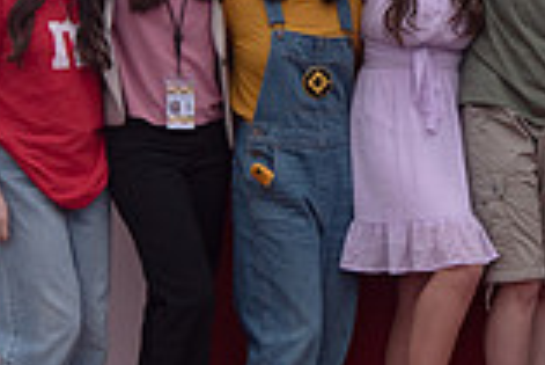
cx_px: 538
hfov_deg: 9.5
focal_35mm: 214
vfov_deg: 6.4
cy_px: -5
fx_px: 3243
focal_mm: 58
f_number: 4
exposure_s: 1/250
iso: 640
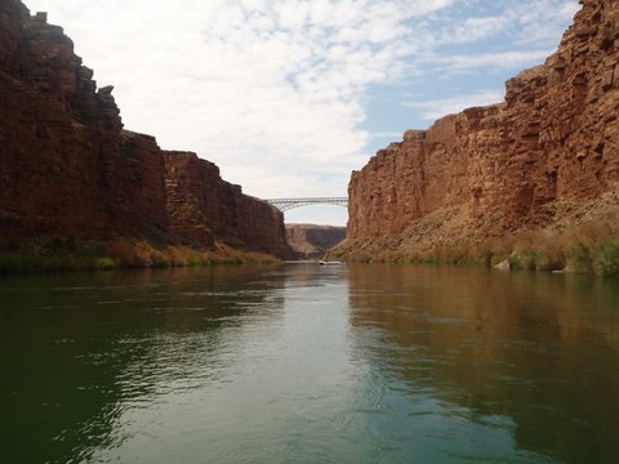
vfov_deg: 46.8
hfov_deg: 60.0
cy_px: 232
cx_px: 310
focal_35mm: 30
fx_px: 536
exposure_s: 1/800
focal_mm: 5.3
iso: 100
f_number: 4.5
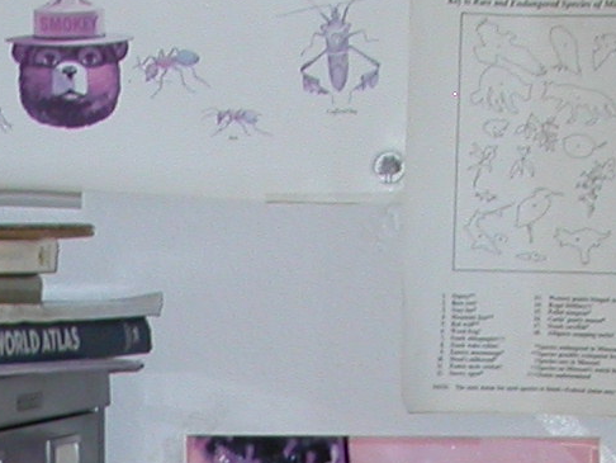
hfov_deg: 9.1
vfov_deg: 6.6
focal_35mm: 215
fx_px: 3828
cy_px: 1014
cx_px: -77
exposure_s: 1/30
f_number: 2.8
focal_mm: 9.6
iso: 100
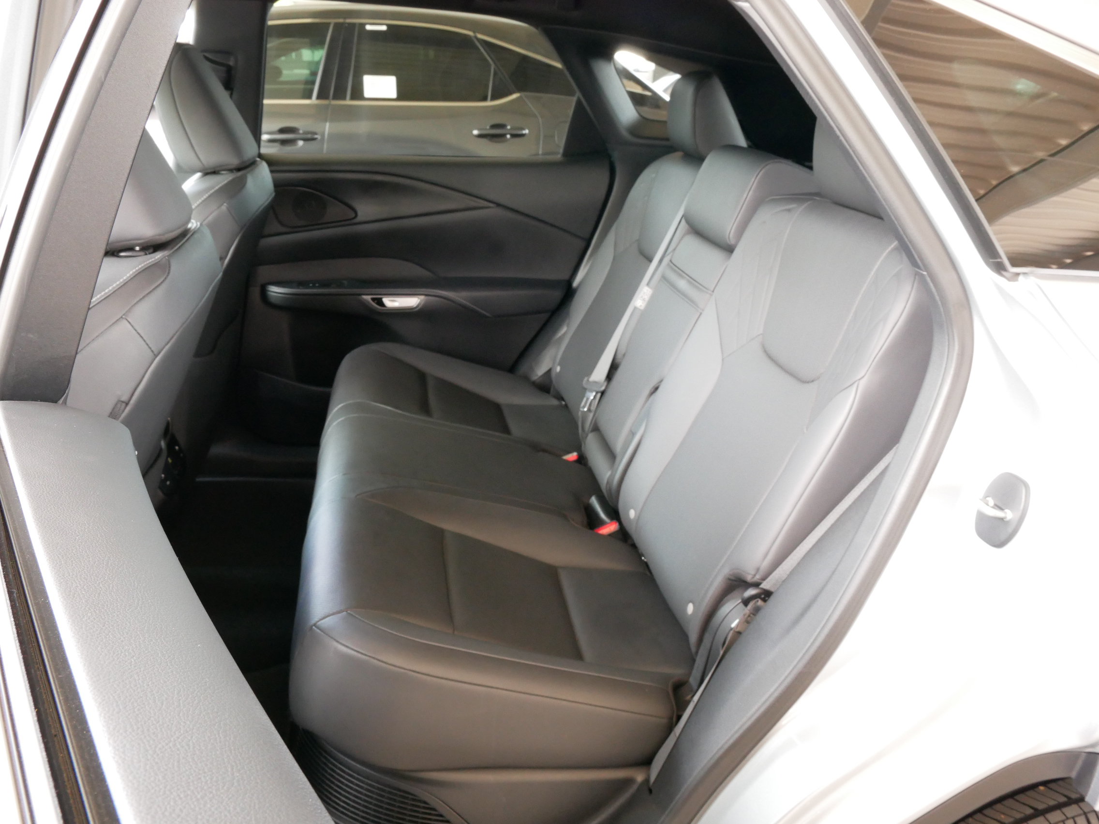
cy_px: 412
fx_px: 952
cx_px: 550
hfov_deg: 60.0
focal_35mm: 30
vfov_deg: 46.8
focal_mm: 15
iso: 1600
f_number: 10
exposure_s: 1/10
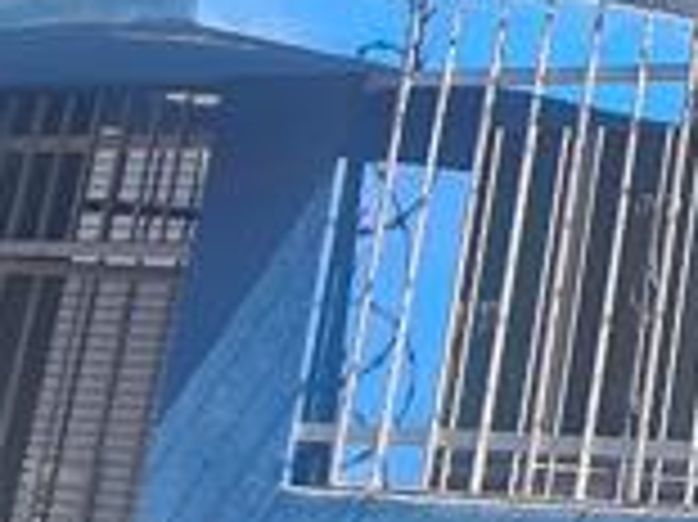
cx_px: 1428
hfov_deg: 16.7
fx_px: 1733
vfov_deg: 16.0
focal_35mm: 86
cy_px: -202
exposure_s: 1/602
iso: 50
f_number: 2.2
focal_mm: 2.2
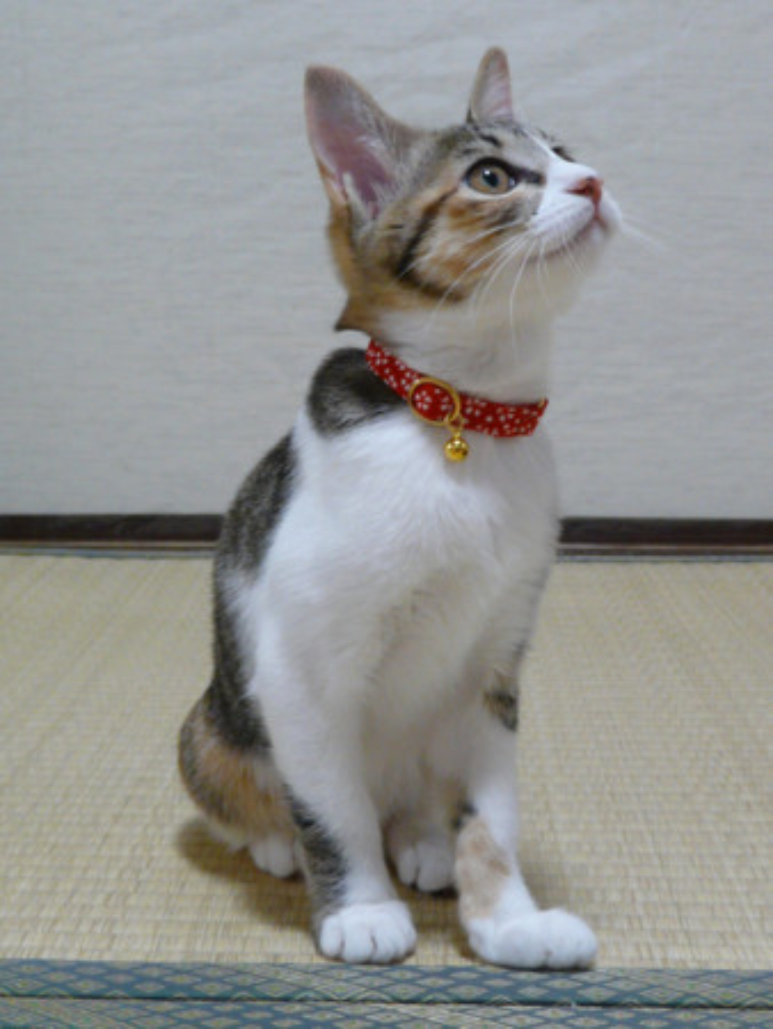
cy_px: 514
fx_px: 1844
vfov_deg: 31.2
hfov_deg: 23.7
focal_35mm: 62
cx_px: 386
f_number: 2.8
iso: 200
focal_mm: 6.4
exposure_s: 1/10
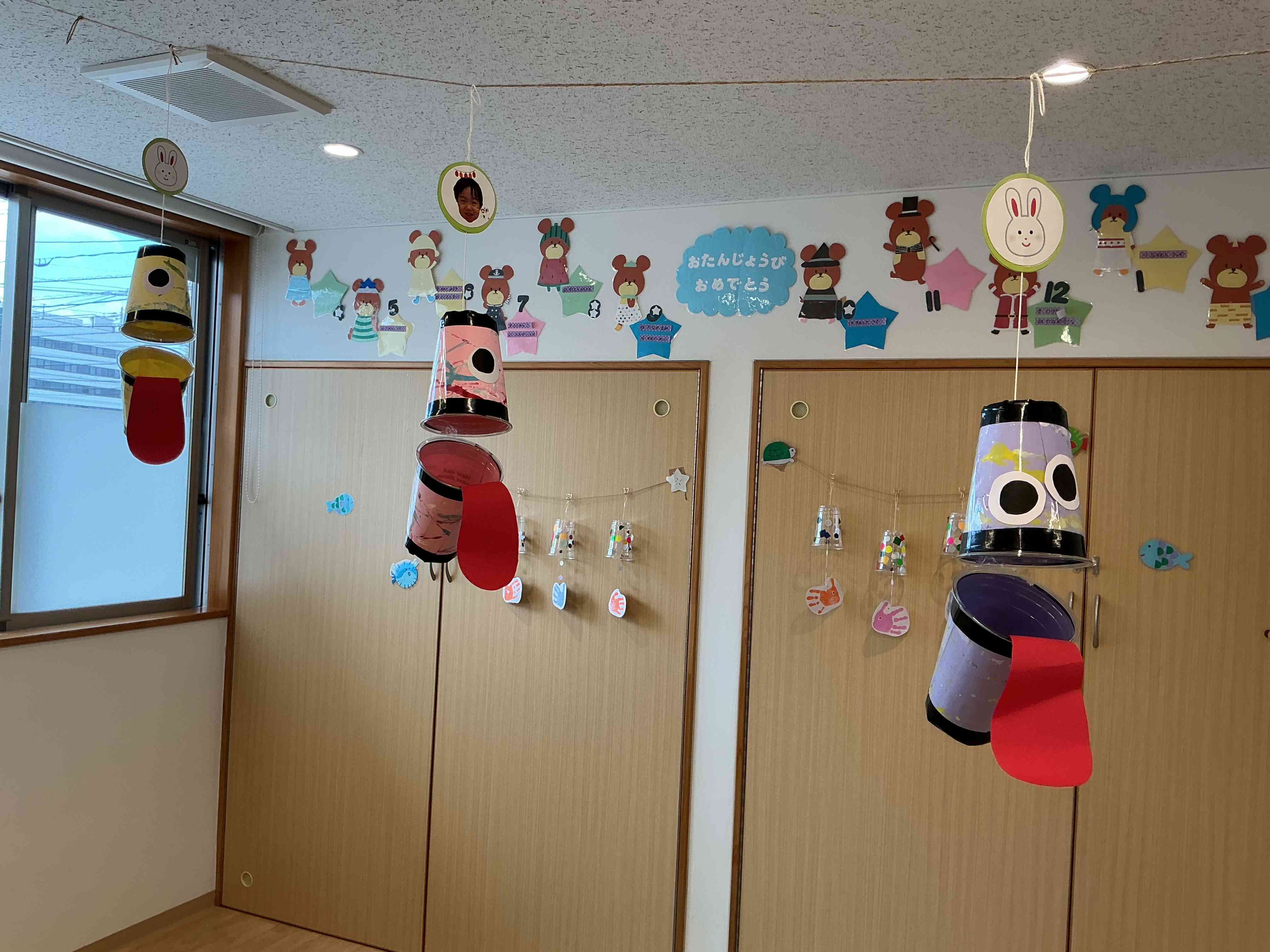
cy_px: 476
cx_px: 635
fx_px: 1064
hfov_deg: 61.7
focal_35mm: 29
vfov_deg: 48.2
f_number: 1.8
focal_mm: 3
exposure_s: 1/120
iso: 20
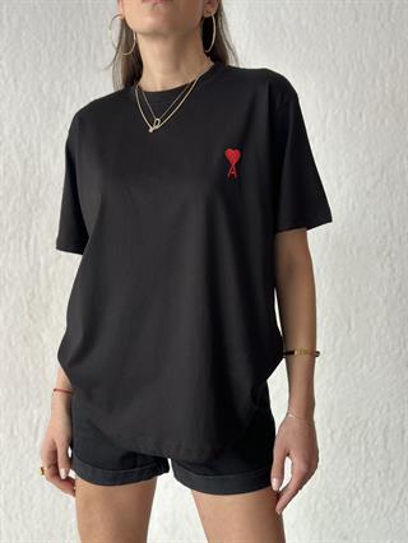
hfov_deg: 30.3
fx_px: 754
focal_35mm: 48
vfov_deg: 39.6
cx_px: 204
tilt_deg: -5.3
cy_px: 272
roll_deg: +0.5
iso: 125
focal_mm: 6.86
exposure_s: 1/61
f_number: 1.78
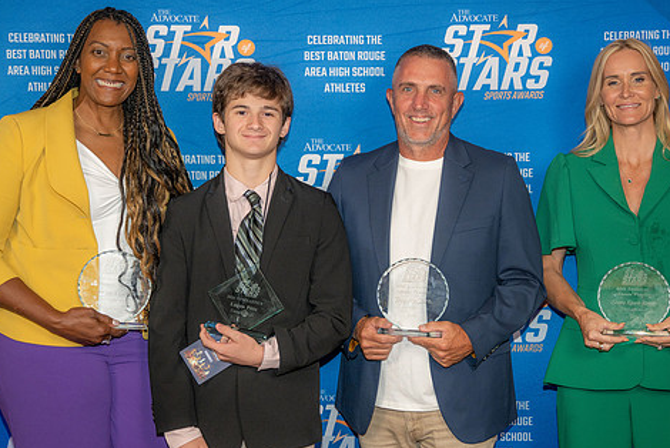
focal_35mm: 58
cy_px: 252
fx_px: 1080
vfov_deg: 23.4
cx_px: 358
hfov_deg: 34.5
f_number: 3.2
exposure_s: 1/160
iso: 320
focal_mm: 47
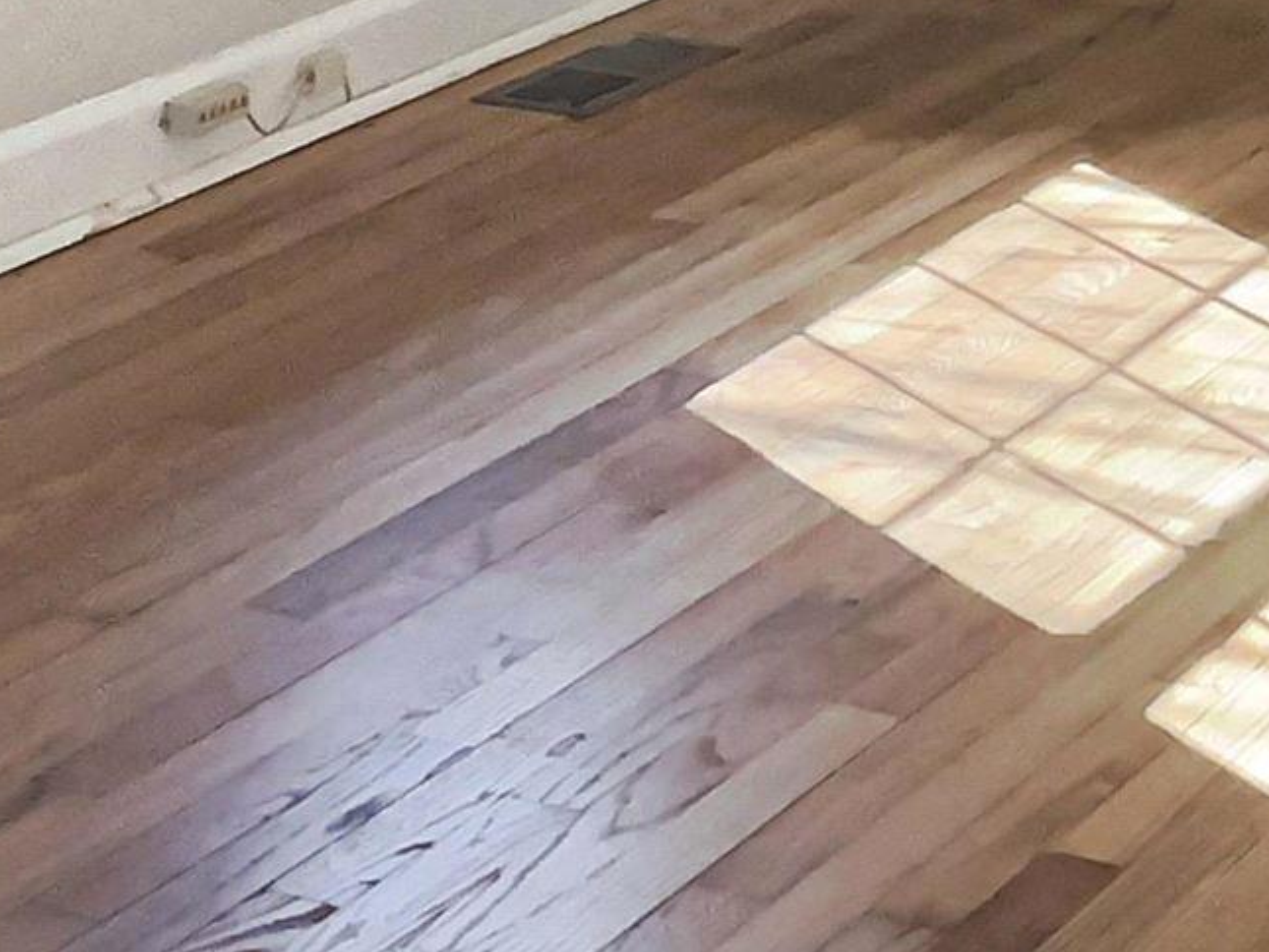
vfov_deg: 10.3
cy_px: -618
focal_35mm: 138
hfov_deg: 14.3
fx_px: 5060
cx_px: 764
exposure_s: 1/120
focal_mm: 3
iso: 64
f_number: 1.8
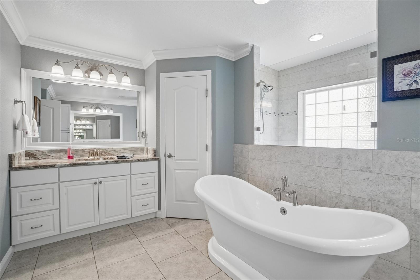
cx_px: 210
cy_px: 140
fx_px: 175
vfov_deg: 77.3
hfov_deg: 100.4
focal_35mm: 15
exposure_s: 1/30
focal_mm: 10
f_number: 8
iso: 400
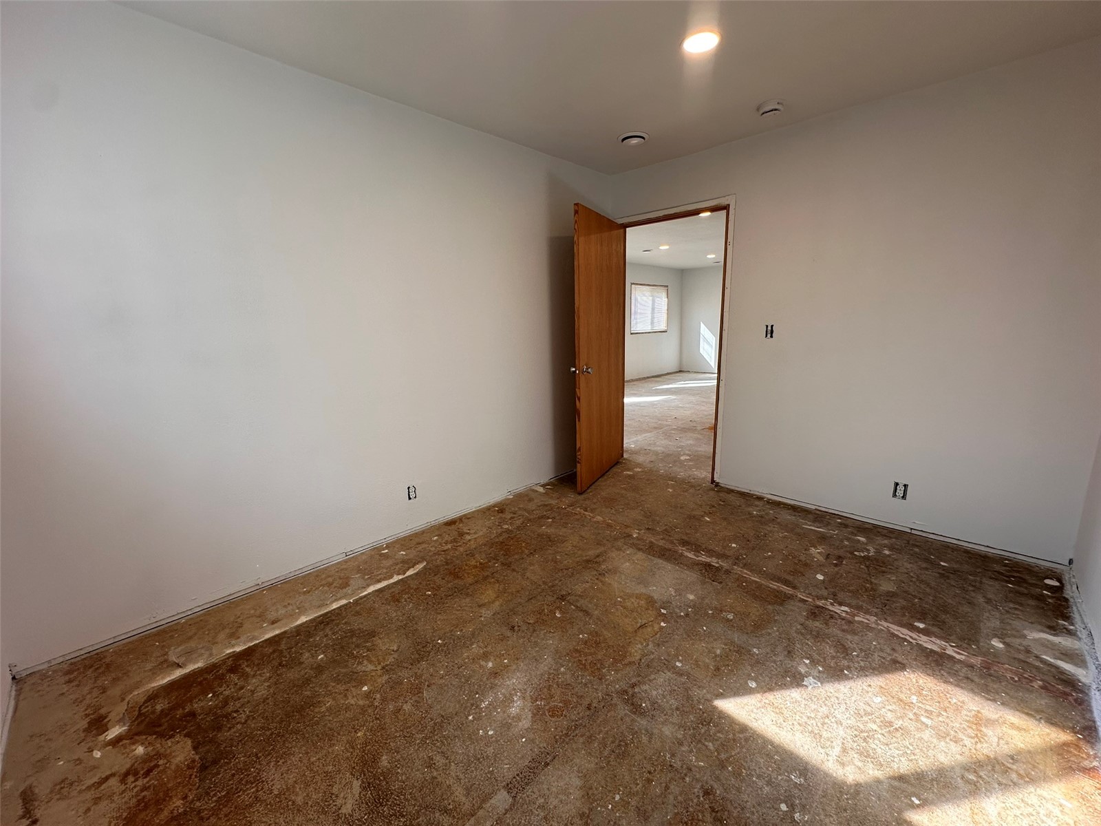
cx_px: 550
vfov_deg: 85.7
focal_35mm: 14
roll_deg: +1.7
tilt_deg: -10.2
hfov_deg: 102.1
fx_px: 445
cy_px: 413
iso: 64
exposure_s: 1/99
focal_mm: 2.22
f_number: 2.2
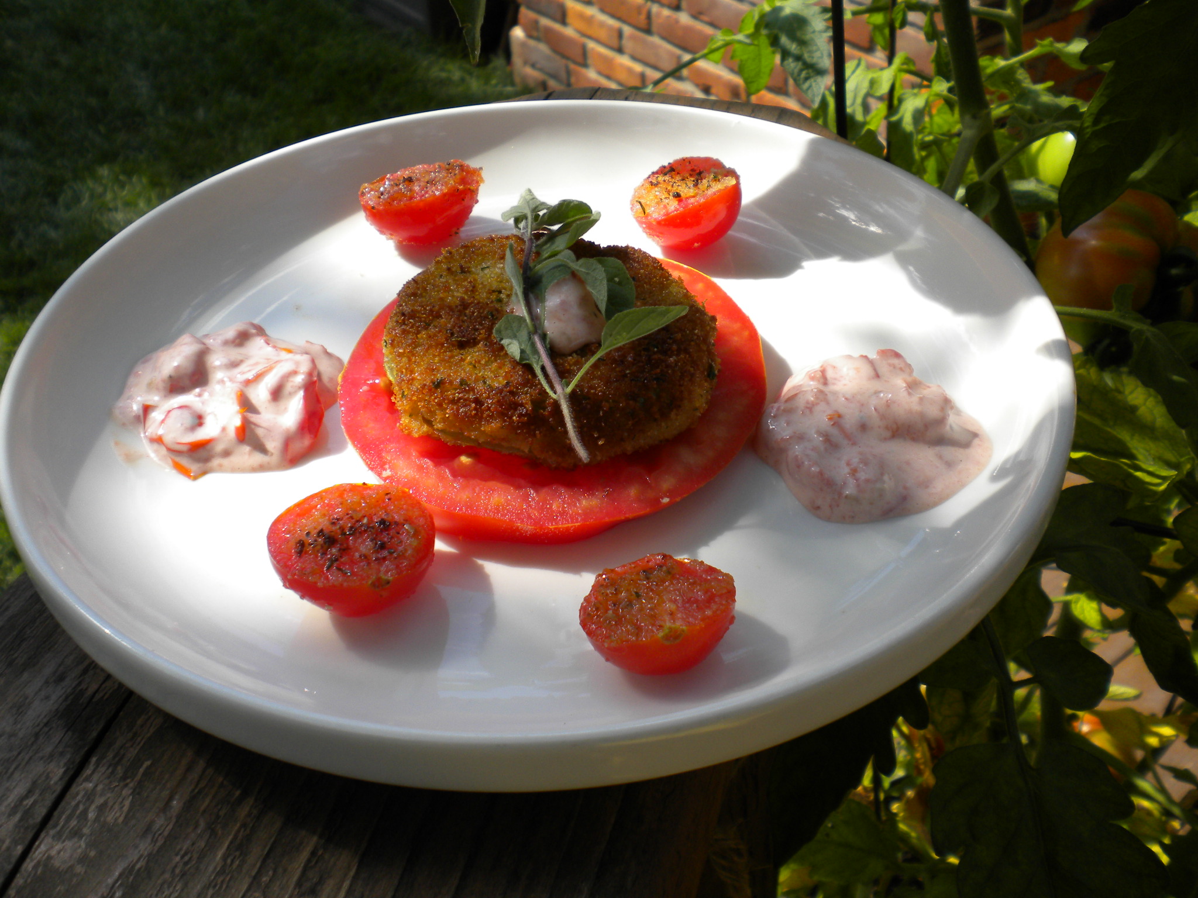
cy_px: 449
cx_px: 599
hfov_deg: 52.6
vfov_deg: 40.7
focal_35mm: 35
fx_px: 1211
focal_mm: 6.3
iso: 80
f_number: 4.6
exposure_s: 1/330
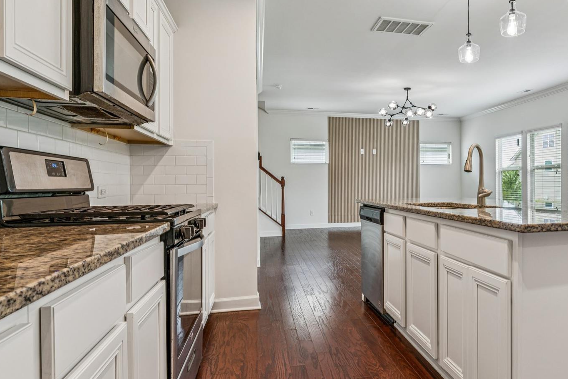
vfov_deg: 52.0
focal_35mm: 25
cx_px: 367
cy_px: 188
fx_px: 388
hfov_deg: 70.8
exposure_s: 1/4
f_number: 13
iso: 200
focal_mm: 16.4
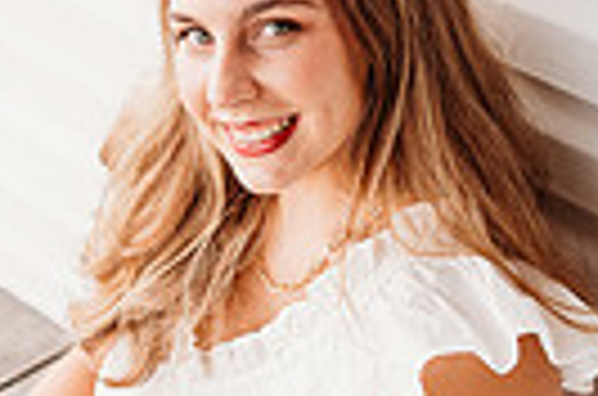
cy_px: 286
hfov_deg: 19.4
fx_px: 1740
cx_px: 202
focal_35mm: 105
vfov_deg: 12.9
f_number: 2.2
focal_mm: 24
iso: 200
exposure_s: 1/250
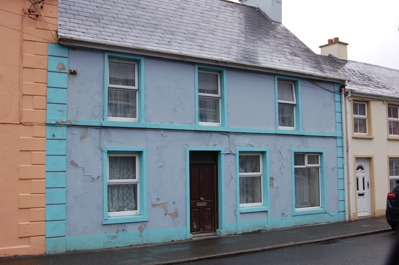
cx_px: 200
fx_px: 432
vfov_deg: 34.1
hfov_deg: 49.6
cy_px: 132
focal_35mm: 39
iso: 200
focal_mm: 26
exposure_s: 1/250
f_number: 8
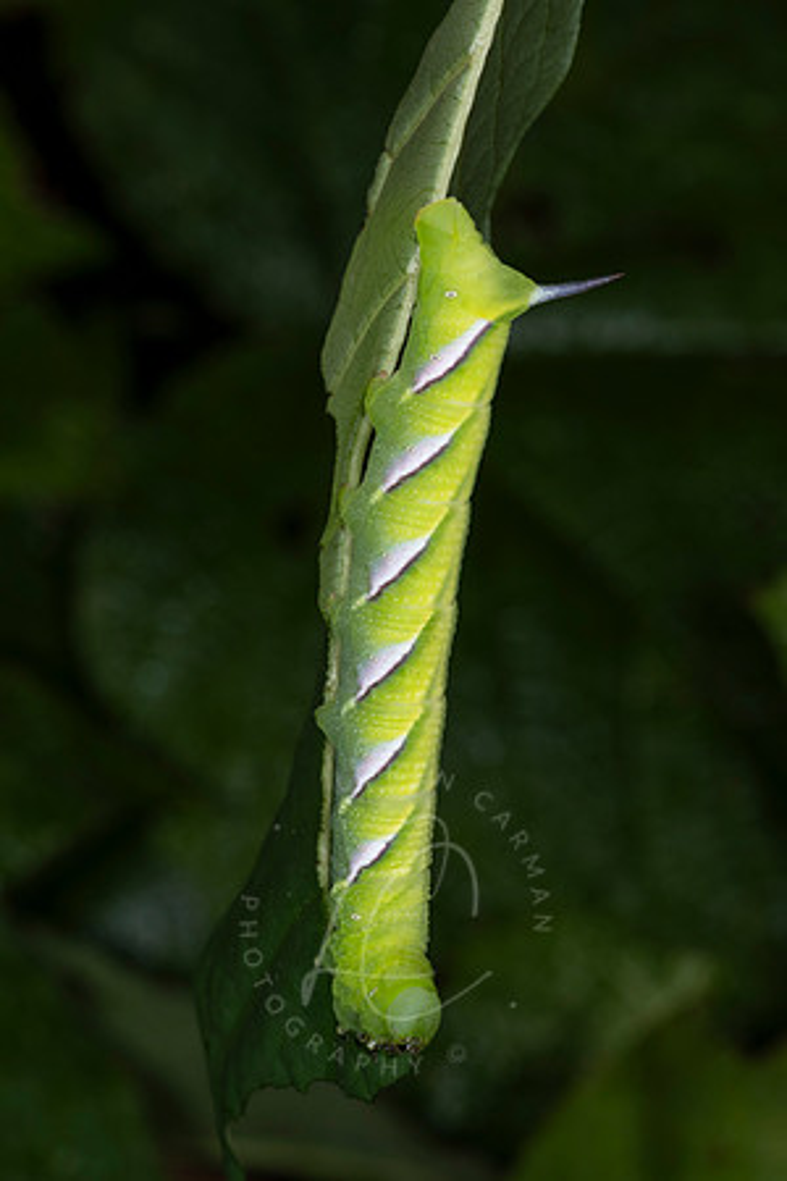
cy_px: 590
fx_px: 5164
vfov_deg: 13.0
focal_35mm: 158
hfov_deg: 8.7
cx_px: 394
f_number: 18
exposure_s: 1/200
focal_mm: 105
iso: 64
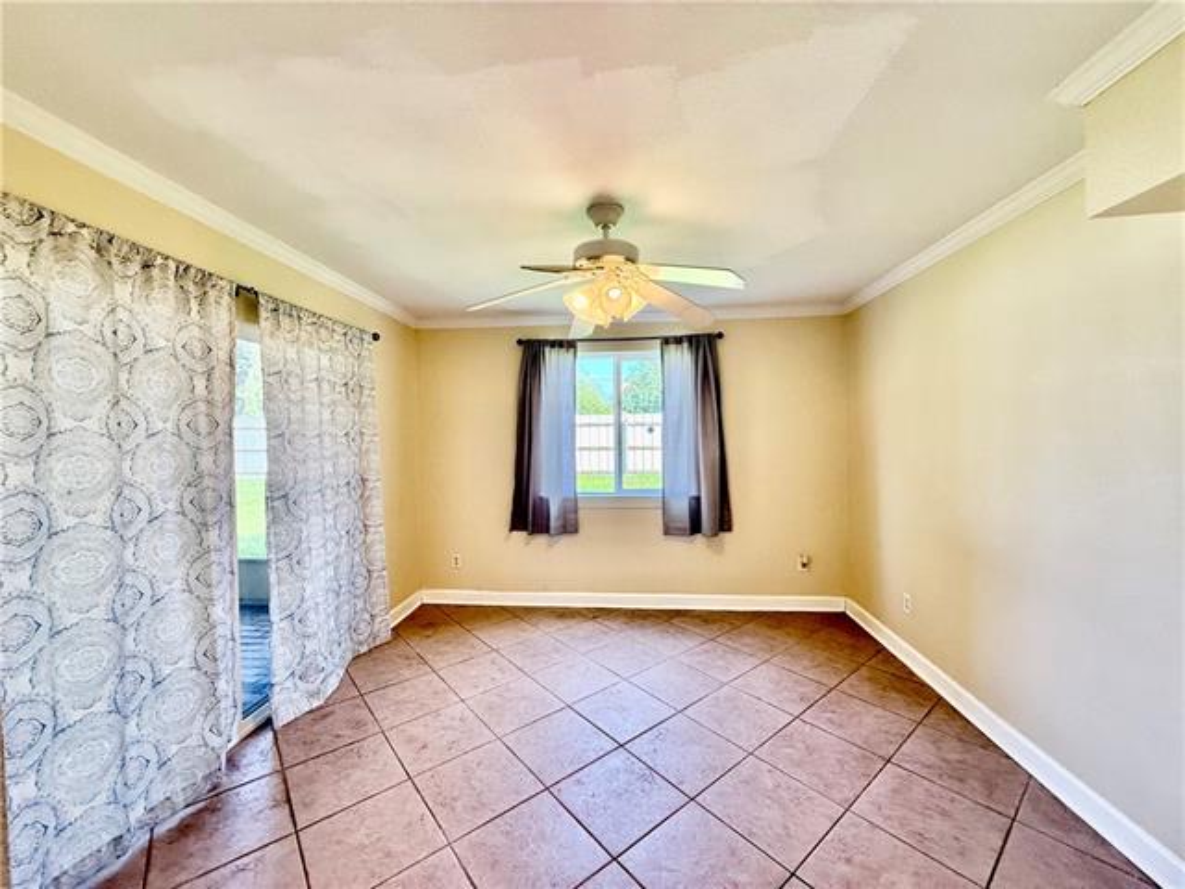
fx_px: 479
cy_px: 444
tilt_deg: +1.2
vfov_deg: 85.7
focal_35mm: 14
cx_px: 592
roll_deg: +0.8
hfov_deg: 102.1
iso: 125
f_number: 2.2
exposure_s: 1/120
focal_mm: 2.22
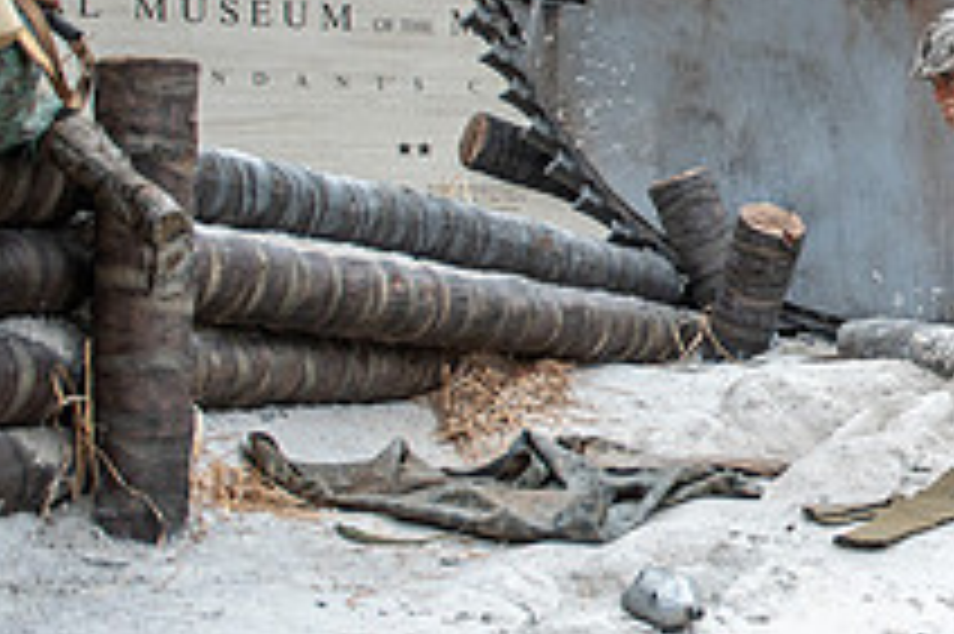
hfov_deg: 21.7
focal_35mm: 86
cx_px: 1194
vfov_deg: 15.7
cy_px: 120
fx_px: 2277
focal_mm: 18
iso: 180
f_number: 2.8
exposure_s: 1/100
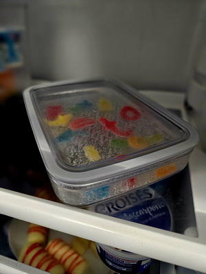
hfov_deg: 58.9
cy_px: 137
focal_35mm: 23
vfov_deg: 73.9
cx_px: 103
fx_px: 182
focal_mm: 5.4
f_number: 1.8
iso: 1000
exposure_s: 1/100
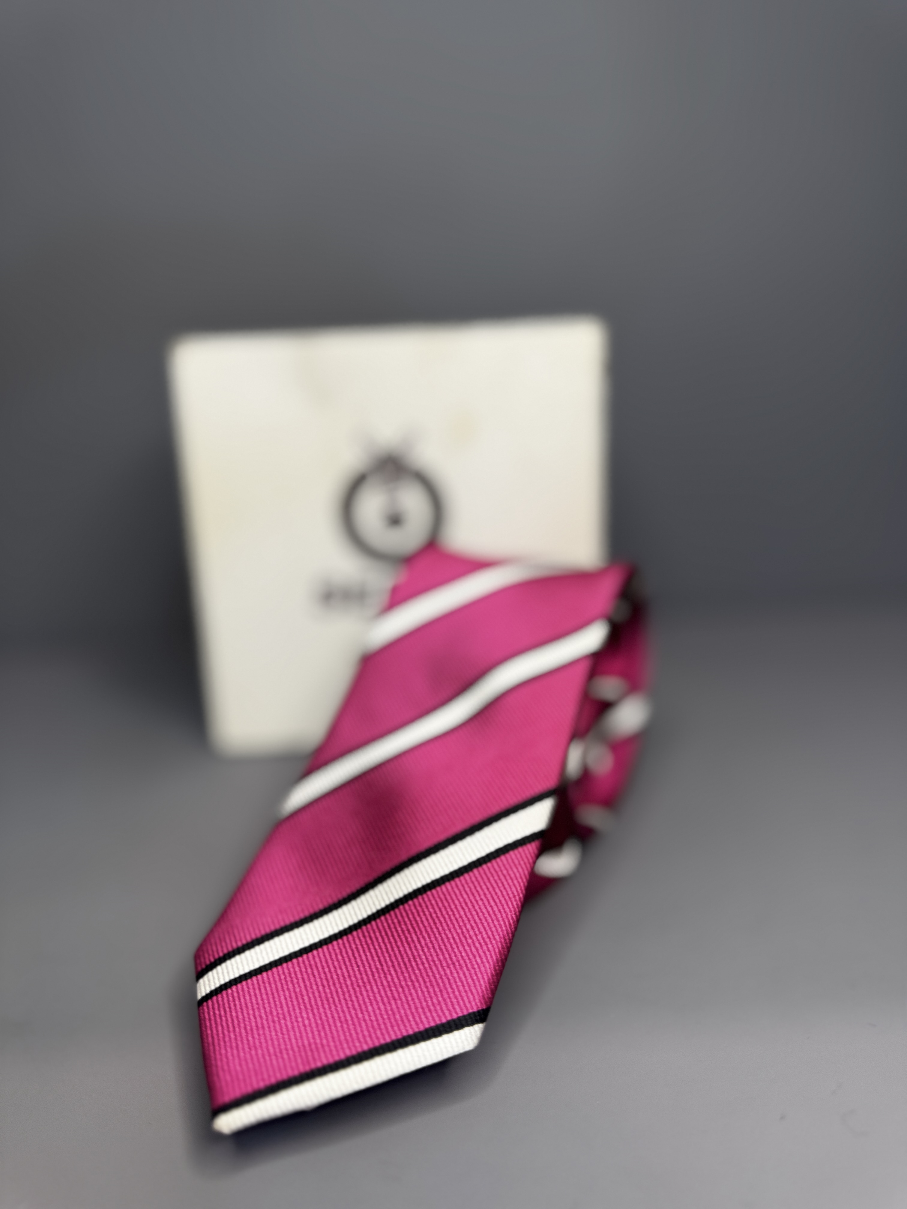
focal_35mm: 24
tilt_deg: -14.8
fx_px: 838
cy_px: 604
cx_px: 454
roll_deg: +2.6
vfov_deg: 71.6
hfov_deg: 56.8
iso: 64
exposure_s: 1/100
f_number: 1.78
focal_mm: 6.76
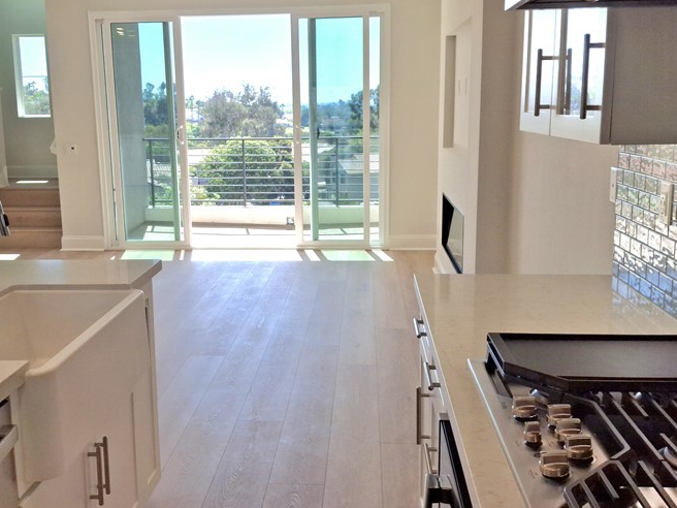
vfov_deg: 36.8
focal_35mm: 39
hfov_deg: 47.8
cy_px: 245
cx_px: 310
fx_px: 763
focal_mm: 4.69
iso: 25
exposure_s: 1/556
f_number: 1.8
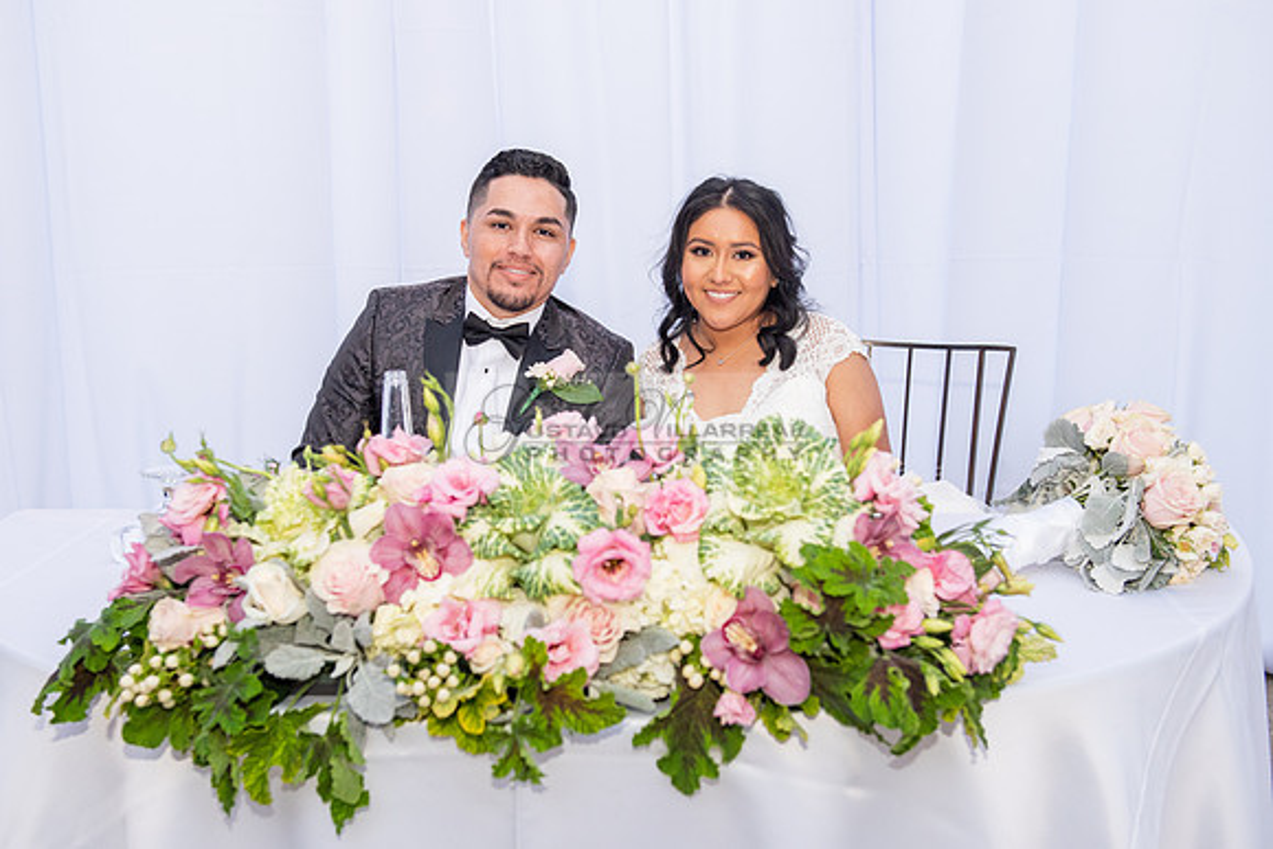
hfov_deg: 43.3
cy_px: 403
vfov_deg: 29.7
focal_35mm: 45
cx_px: 605
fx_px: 1601
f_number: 4
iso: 800
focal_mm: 38
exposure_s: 1/160
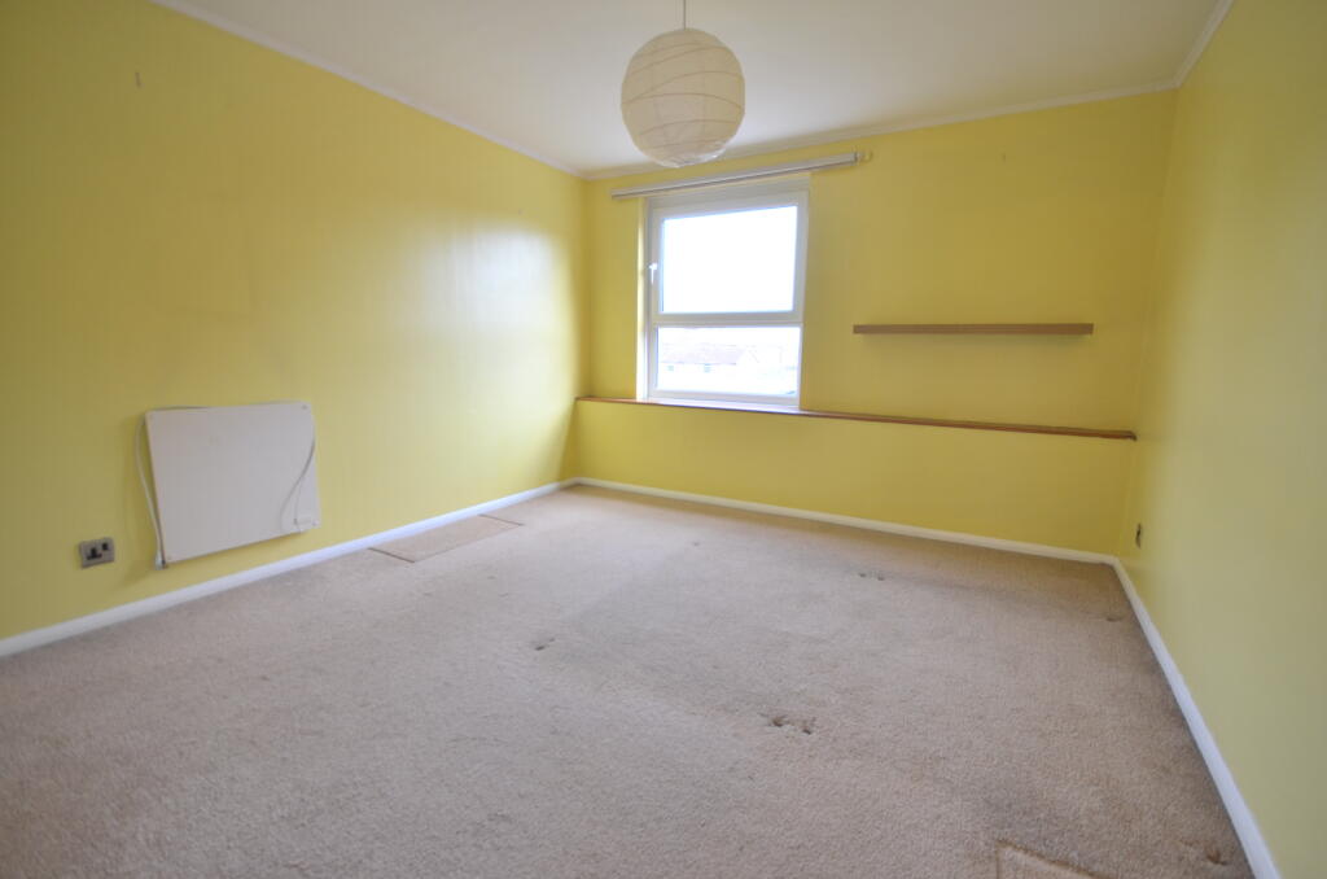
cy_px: 440
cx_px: 664
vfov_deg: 77.1
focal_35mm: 15
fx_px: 552
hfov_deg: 100.5
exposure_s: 1/60
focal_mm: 10
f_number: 4
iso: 400
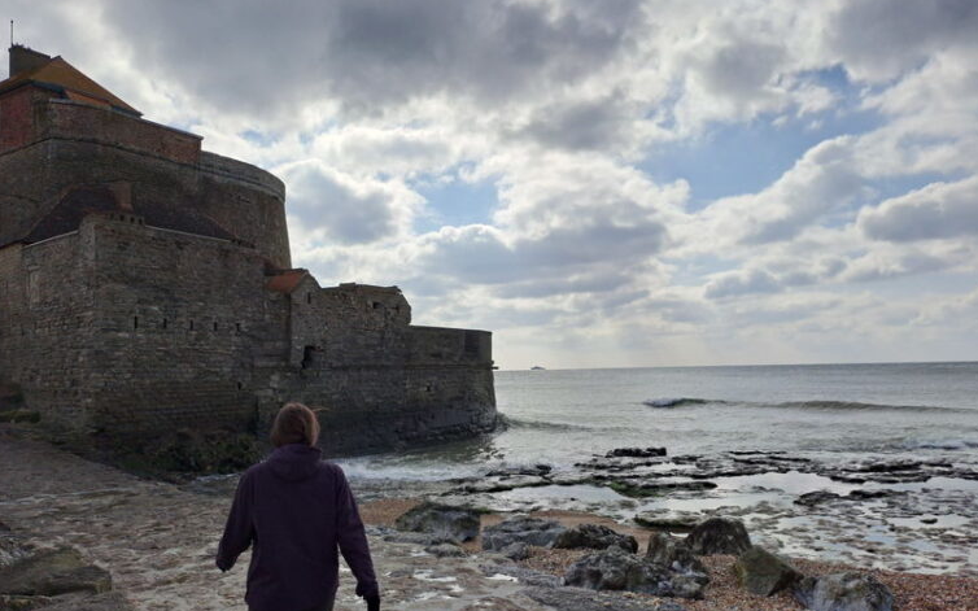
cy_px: 370
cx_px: 488
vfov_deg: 45.7
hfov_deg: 68.4
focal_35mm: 27
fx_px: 720
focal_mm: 4.65
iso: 32
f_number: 1.8
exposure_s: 1/5376
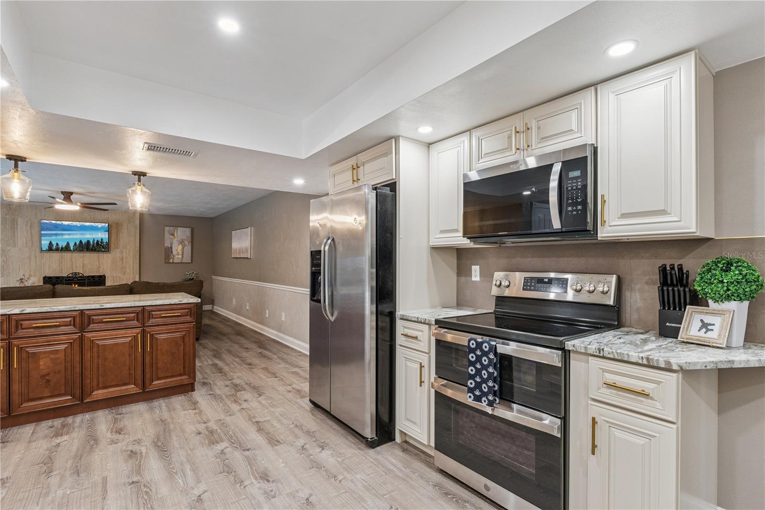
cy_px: 255
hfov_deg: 94.0
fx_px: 357
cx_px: 382
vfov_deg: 71.1
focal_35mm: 17
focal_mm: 11.2
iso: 400
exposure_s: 1/13
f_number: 8
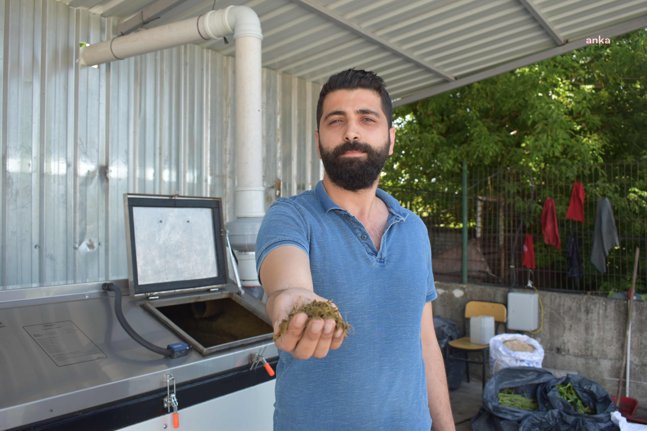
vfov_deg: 40.0
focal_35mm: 33
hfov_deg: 57.2
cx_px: 324
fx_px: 593
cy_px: 216
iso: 320
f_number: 5.6
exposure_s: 1/250
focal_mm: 22
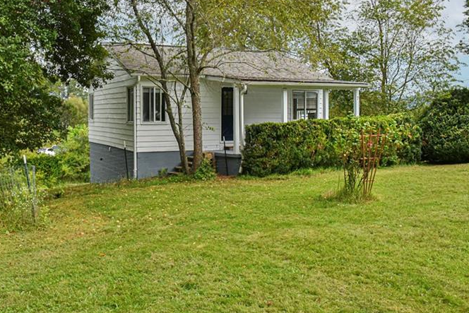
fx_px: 482
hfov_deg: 51.5
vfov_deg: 35.9
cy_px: 142
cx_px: 185
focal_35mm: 37
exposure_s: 1/400
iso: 1600
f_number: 11
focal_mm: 24
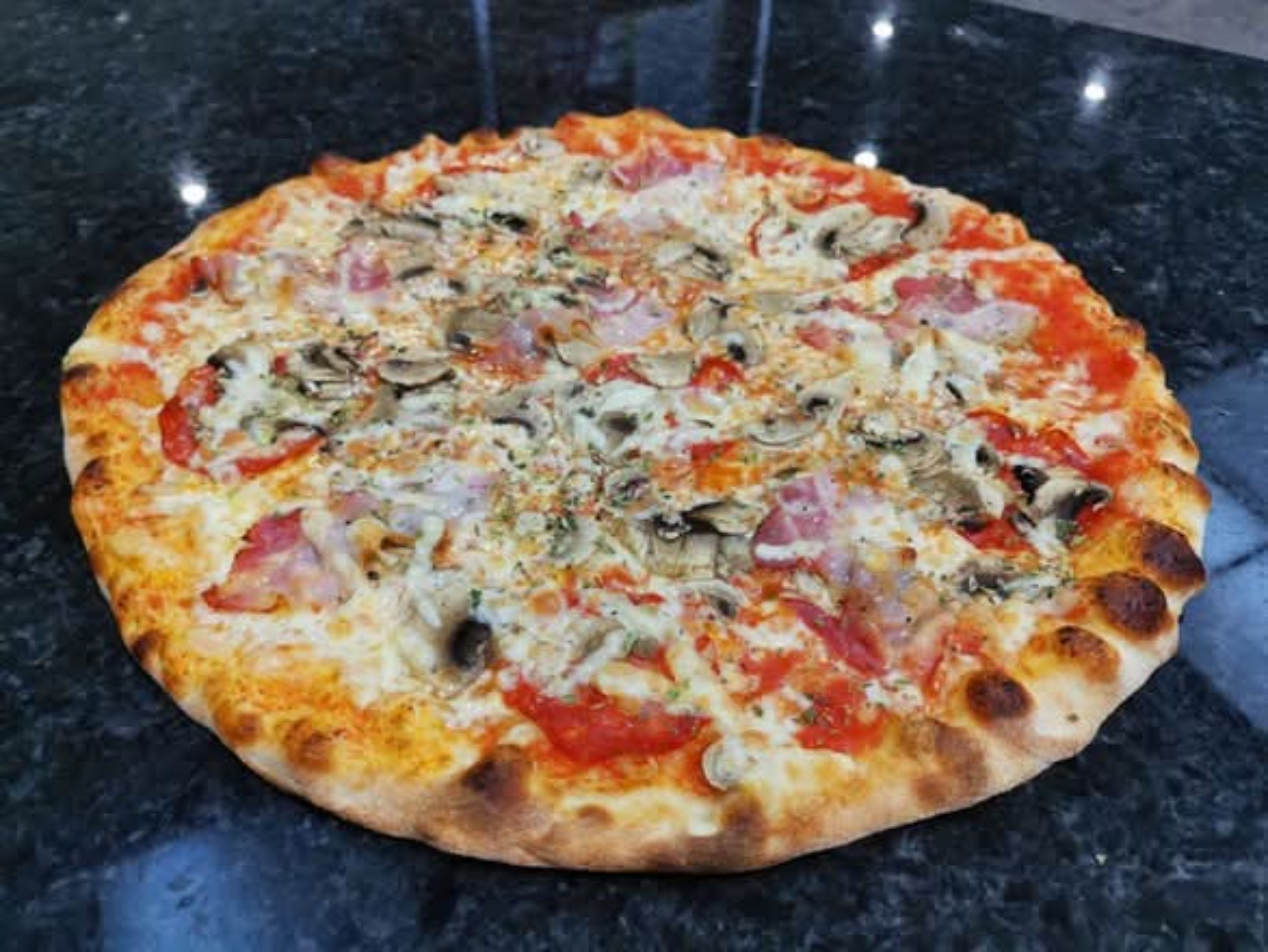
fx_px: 989
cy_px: 476
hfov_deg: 65.3
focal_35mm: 27
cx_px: 634
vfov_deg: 51.4
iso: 250
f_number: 1.8
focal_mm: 5.58
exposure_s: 1/100
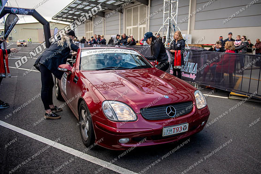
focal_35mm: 29
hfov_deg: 63.6
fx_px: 210
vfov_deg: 45.0
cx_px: 133
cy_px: 85
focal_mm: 28
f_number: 2.8
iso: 100
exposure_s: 1/500
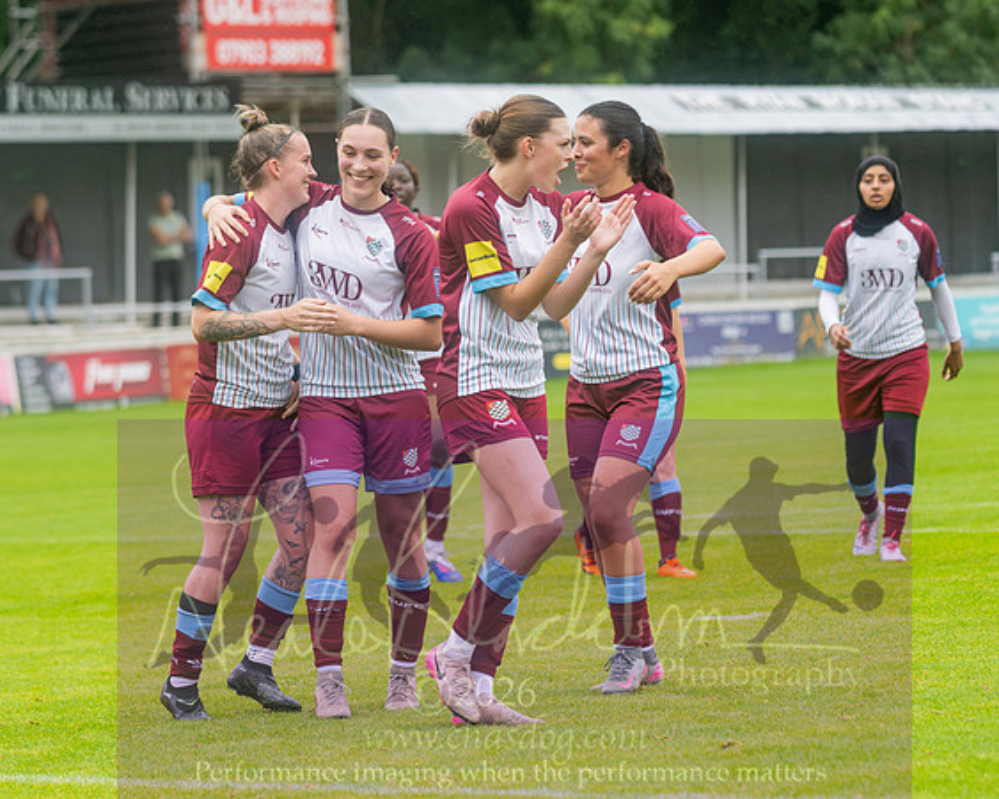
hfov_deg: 9.7
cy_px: 428
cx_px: 275
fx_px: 5868
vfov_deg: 7.8
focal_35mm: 199
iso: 500
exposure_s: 1/1600
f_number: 2.8
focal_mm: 120
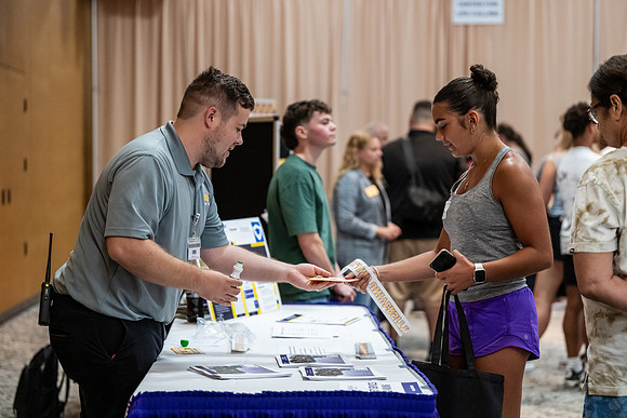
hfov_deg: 24.8
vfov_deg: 16.7
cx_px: 314
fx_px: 1428
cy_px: 209
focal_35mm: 82
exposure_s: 1/250
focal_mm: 82
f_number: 2.8
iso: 4000
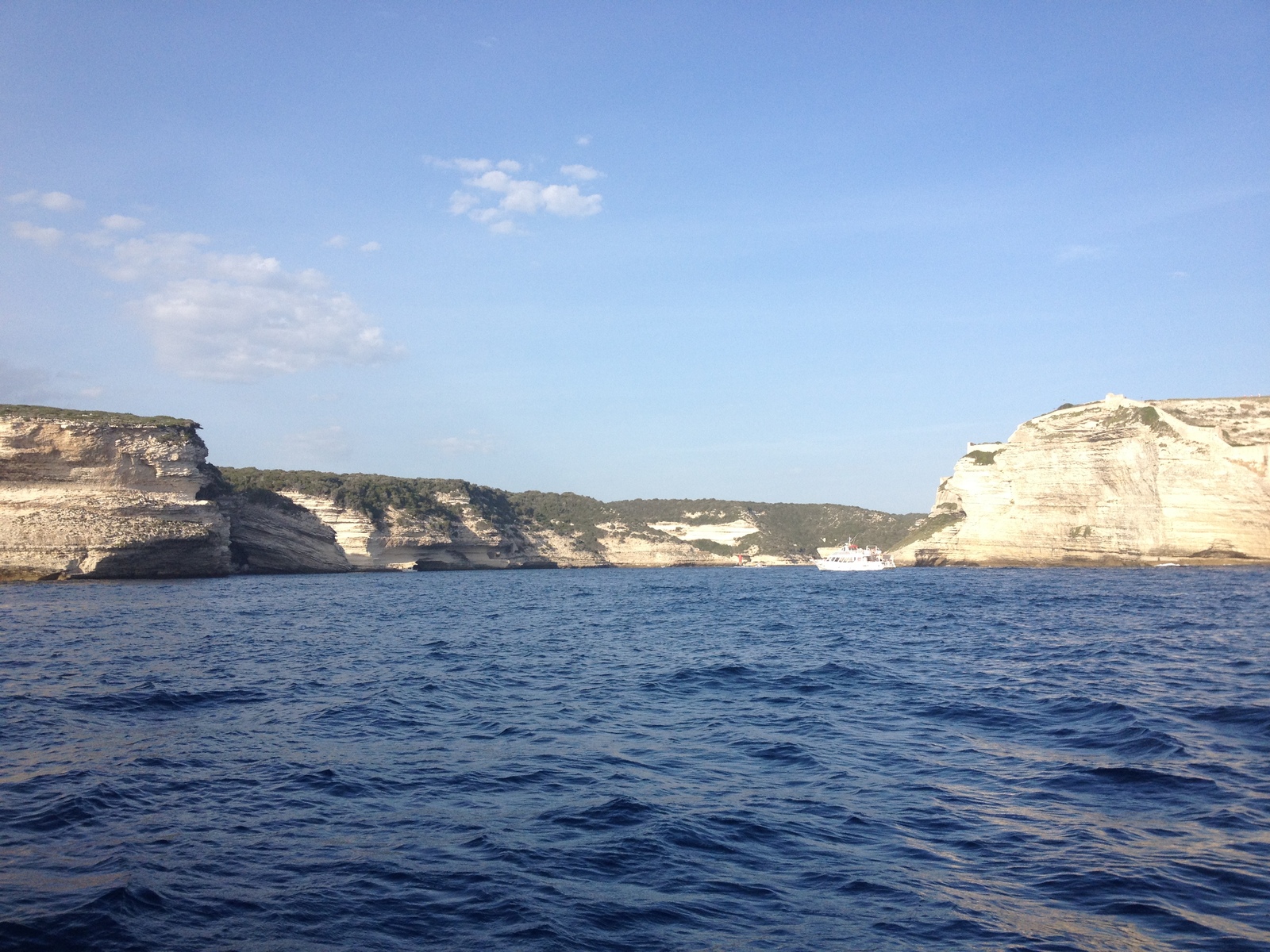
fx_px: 1284
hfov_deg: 52.6
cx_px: 635
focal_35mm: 35
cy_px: 476
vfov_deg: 40.7
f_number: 2.4
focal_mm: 4.28
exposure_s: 1/1453
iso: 64
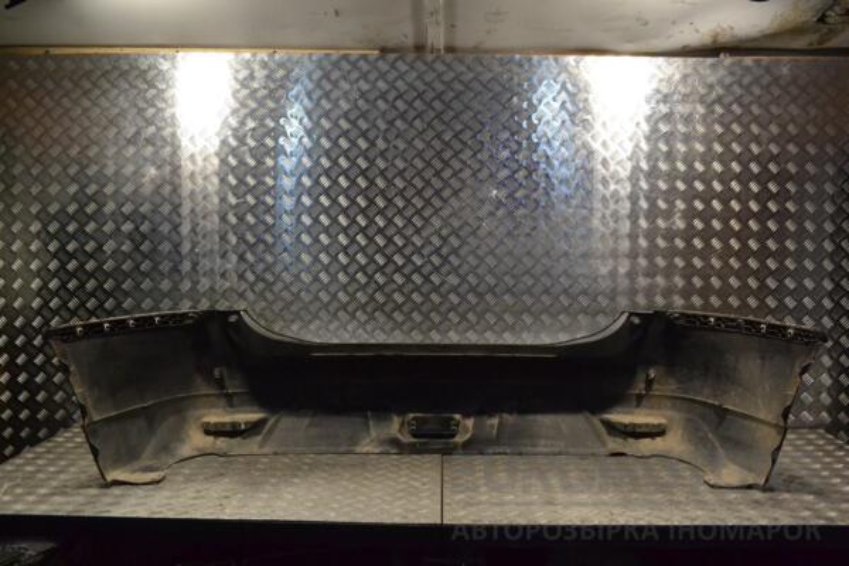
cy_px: 283
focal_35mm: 33
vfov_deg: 40.0
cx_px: 424
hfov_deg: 57.2
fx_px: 778
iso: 3200
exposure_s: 1/320
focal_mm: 22
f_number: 9
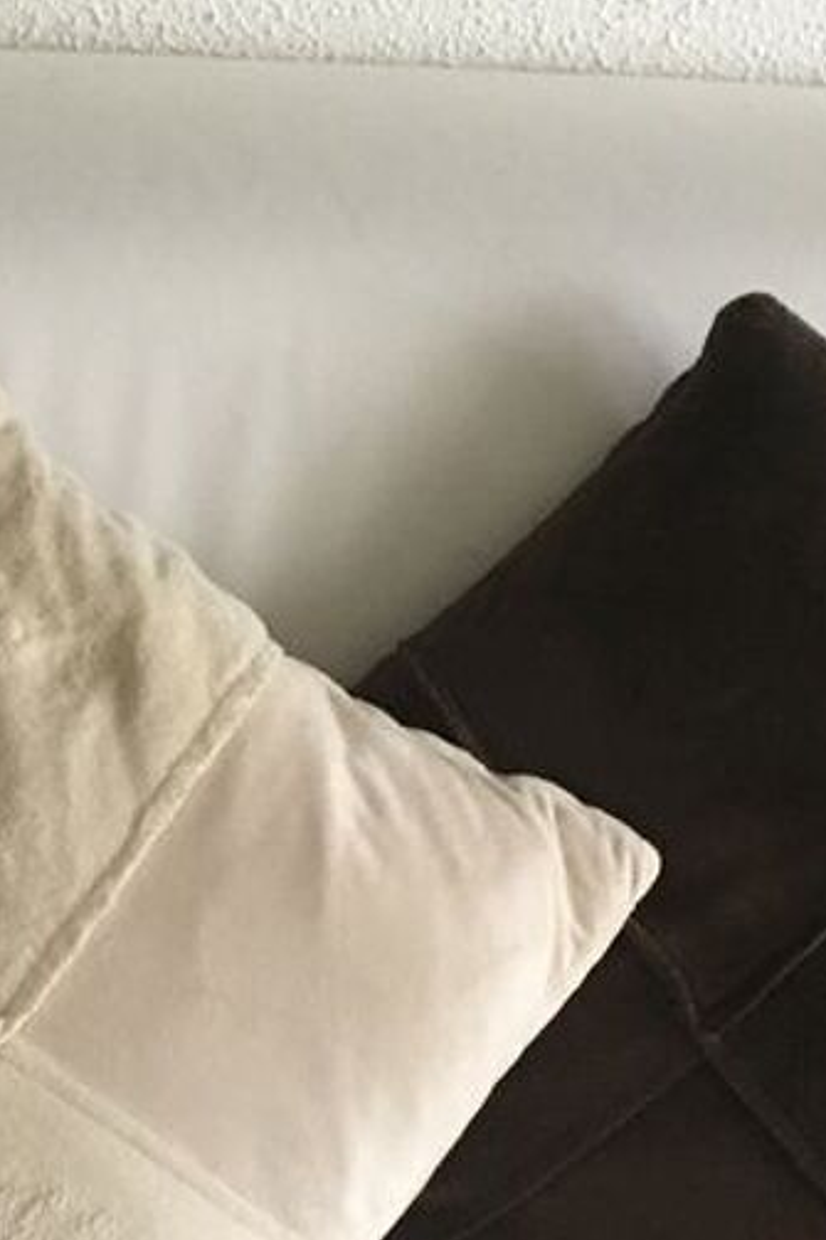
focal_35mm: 80
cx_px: 222
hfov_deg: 17.0
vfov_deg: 25.0
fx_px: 2755
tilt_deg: -49.0
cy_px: 990
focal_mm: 4.15
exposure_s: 1/20
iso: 200
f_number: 2.2
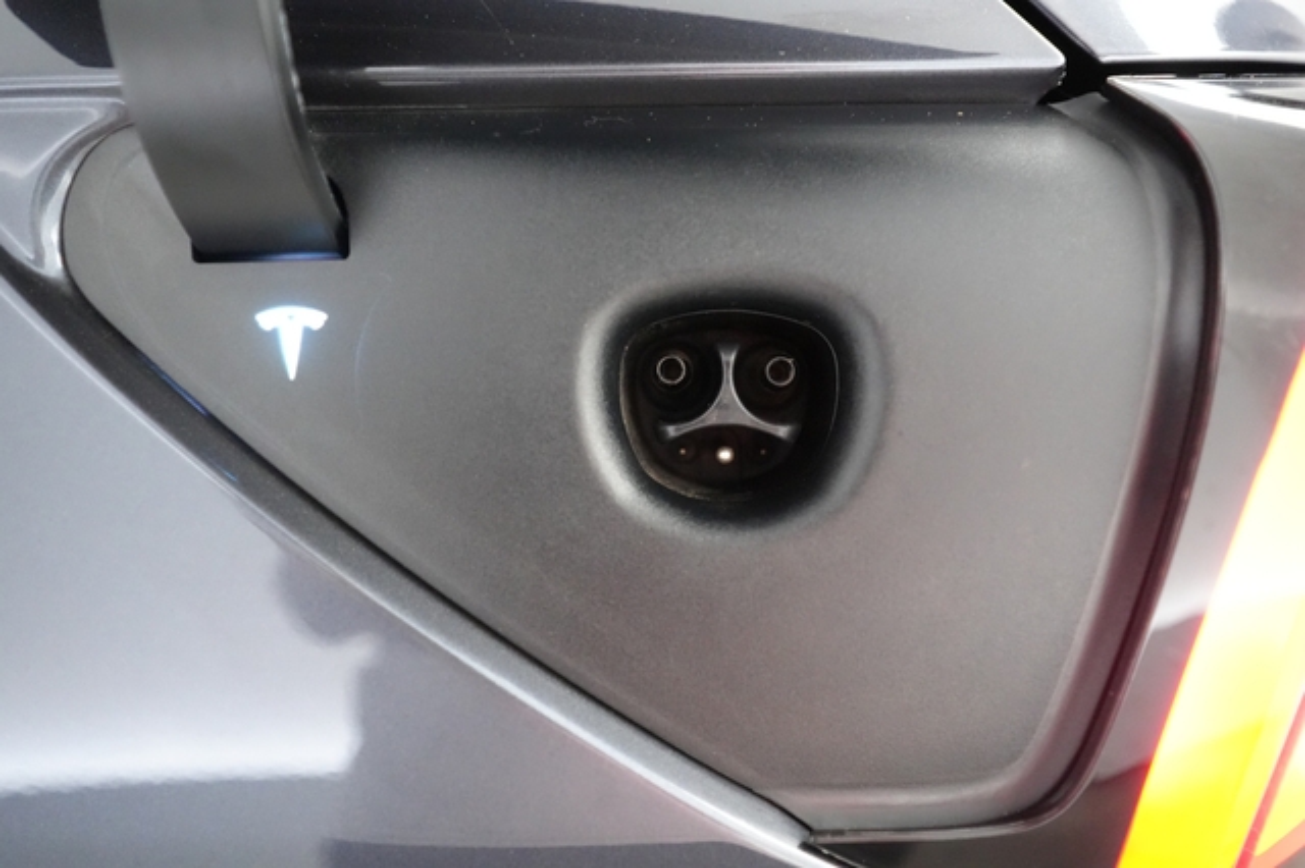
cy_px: 434
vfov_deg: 53.1
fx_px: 870
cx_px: 652
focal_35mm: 24
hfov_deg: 73.8
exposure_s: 1/160
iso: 12800
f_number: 2.8
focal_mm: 24
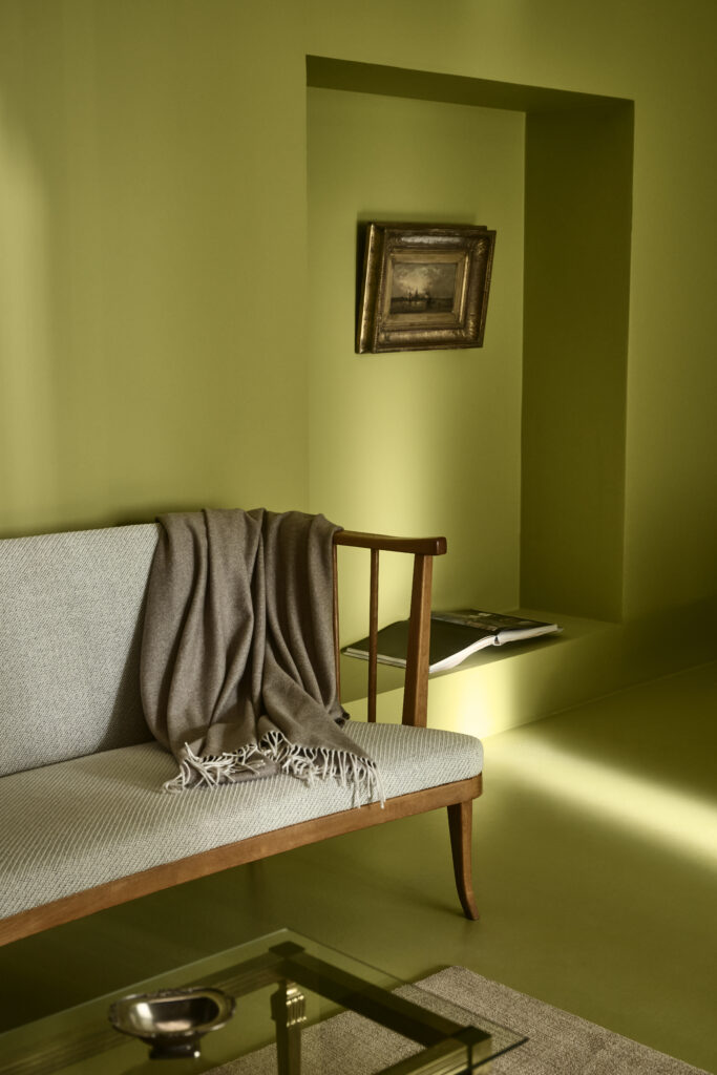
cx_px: 358
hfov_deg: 28.1
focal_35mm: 48
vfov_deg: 41.1
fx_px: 1433
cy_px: 538
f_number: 5.6
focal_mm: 48
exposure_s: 1/60
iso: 400
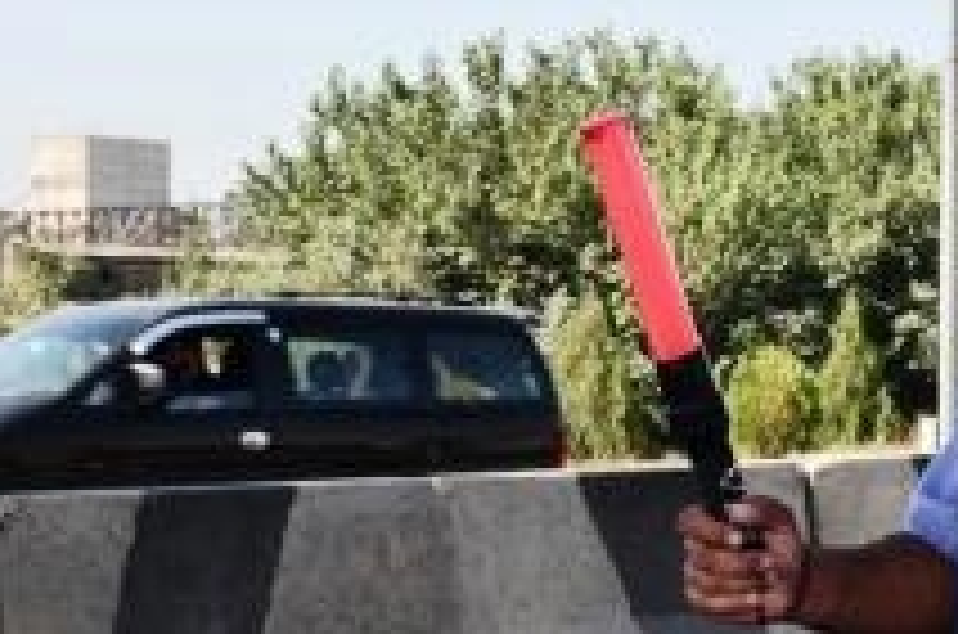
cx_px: 1003
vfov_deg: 11.4
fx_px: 3186
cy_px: 371
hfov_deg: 16.7
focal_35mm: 120
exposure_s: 1/200
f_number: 13
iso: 400
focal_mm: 38
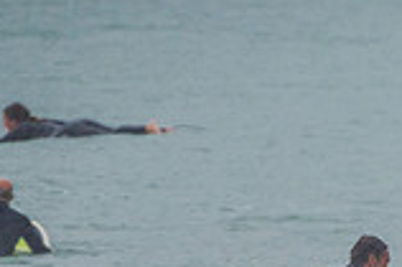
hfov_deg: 0.9
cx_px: 333
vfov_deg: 0.6
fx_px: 25043
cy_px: 436
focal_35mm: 2245
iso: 560
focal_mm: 500
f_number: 5.6
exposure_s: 1/320
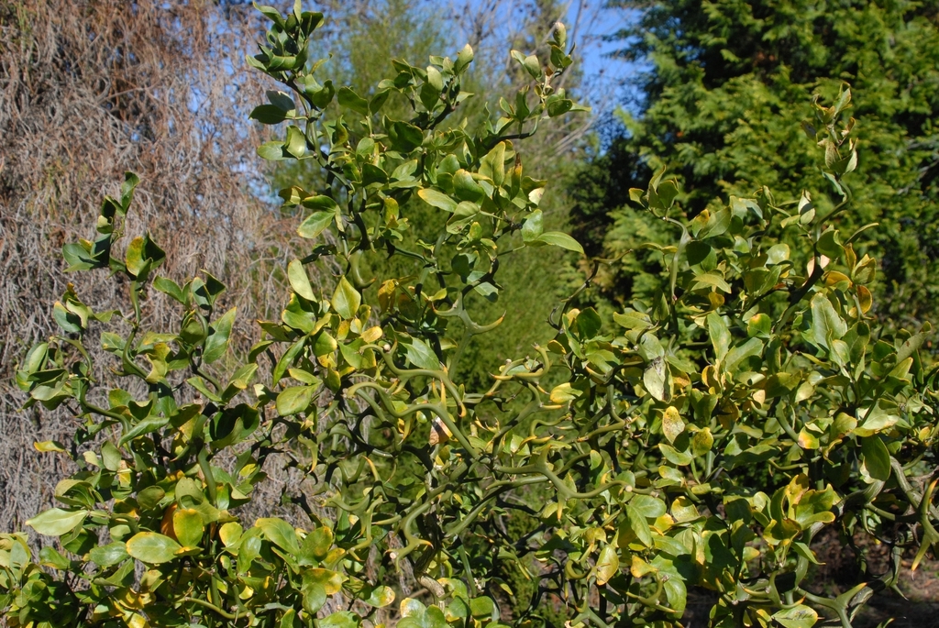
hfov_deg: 46.4
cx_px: 470
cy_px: 314
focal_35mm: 42
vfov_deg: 32.0
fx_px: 1097
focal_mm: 28
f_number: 10
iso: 400
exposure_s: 1/350
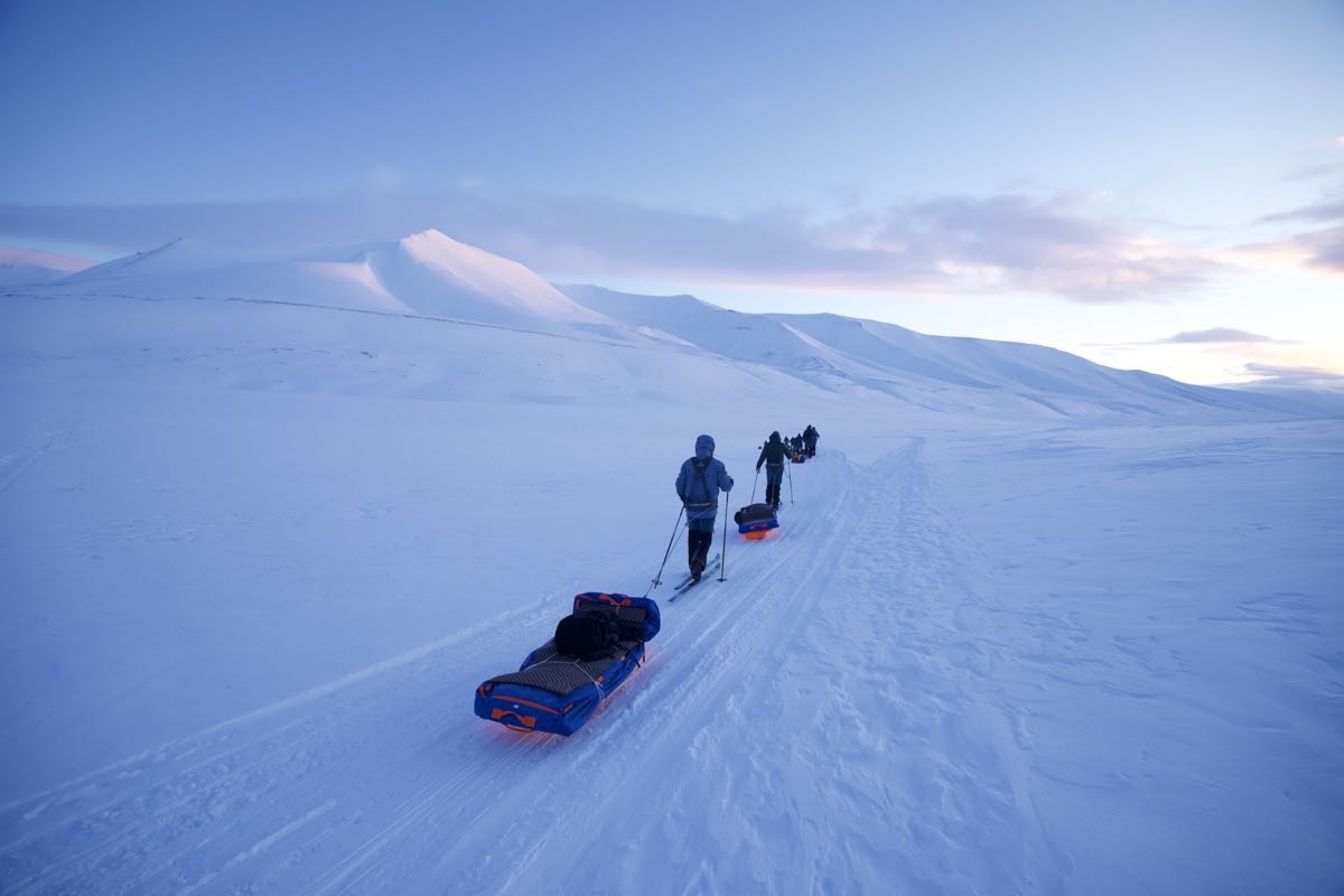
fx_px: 597
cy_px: 448
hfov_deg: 96.7
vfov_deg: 73.7
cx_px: 672
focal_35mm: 16
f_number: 5
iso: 500
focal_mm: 16
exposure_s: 1/200
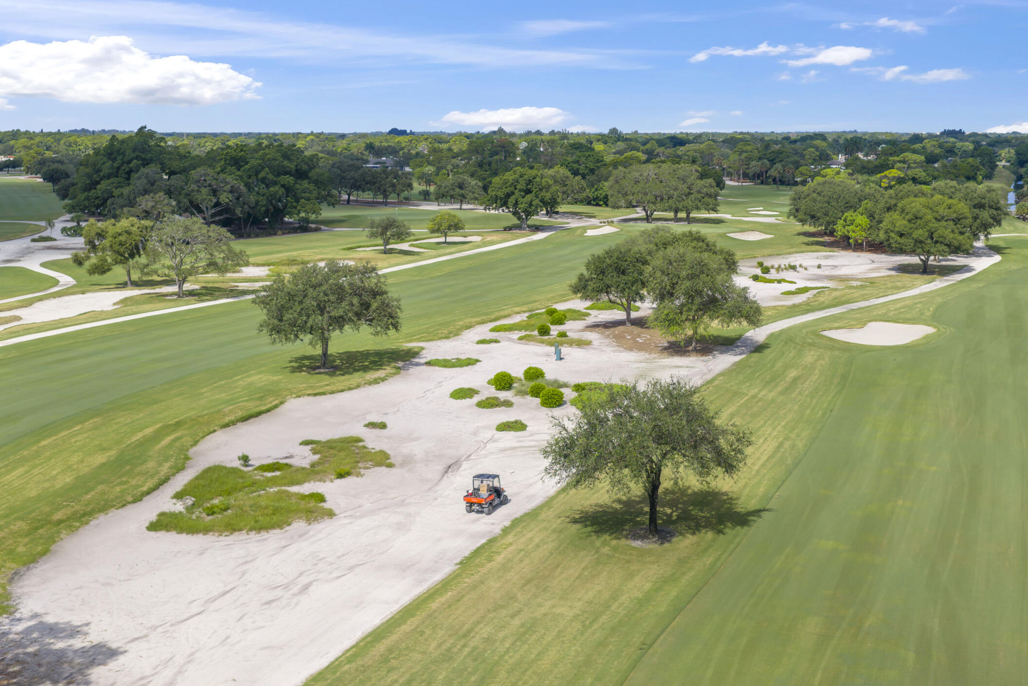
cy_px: 303
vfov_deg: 33.4
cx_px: 549
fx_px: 1142
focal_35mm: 40
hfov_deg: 48.4
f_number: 2.8
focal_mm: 14.45
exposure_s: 1/1600
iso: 100
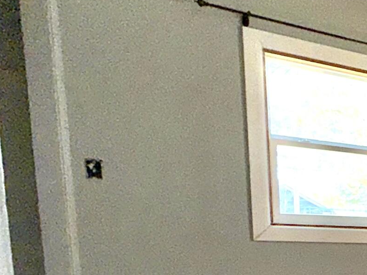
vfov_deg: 25.2
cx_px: 611
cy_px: 314
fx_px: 562
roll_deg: -1.8
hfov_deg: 23.9
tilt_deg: -7.2
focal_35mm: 53
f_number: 2.2
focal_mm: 2.22
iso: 16
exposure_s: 1/122
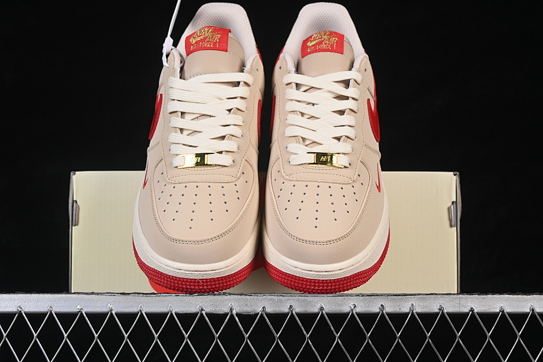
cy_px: 181
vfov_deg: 18.2
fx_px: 1131
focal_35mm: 75
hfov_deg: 27.0
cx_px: 272
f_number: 8
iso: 160
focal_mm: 50
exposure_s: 1/80
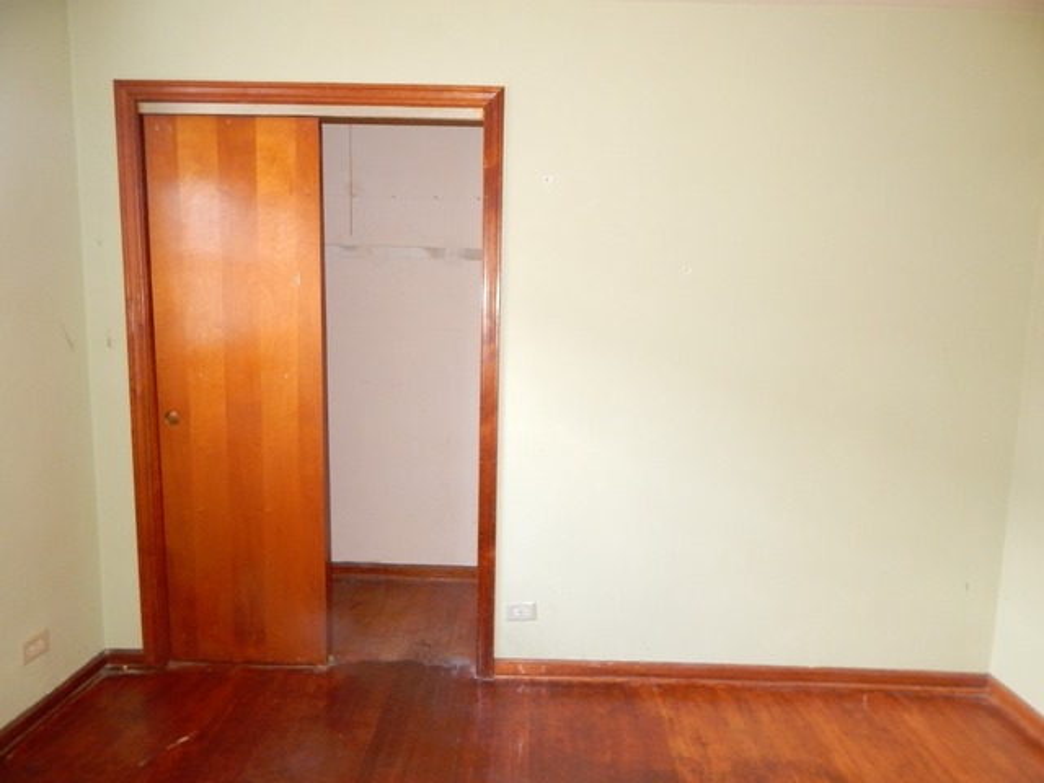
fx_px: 664
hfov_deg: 76.4
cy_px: 392
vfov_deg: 61.1
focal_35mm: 22
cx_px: 522
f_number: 3
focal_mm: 4
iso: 320
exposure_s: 1/30
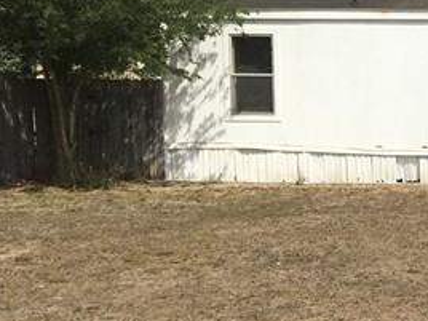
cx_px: 791
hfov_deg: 15.1
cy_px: 204
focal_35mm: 111
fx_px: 1372
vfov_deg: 13.3
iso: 25
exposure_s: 1/3344
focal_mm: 4.15
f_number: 2.2
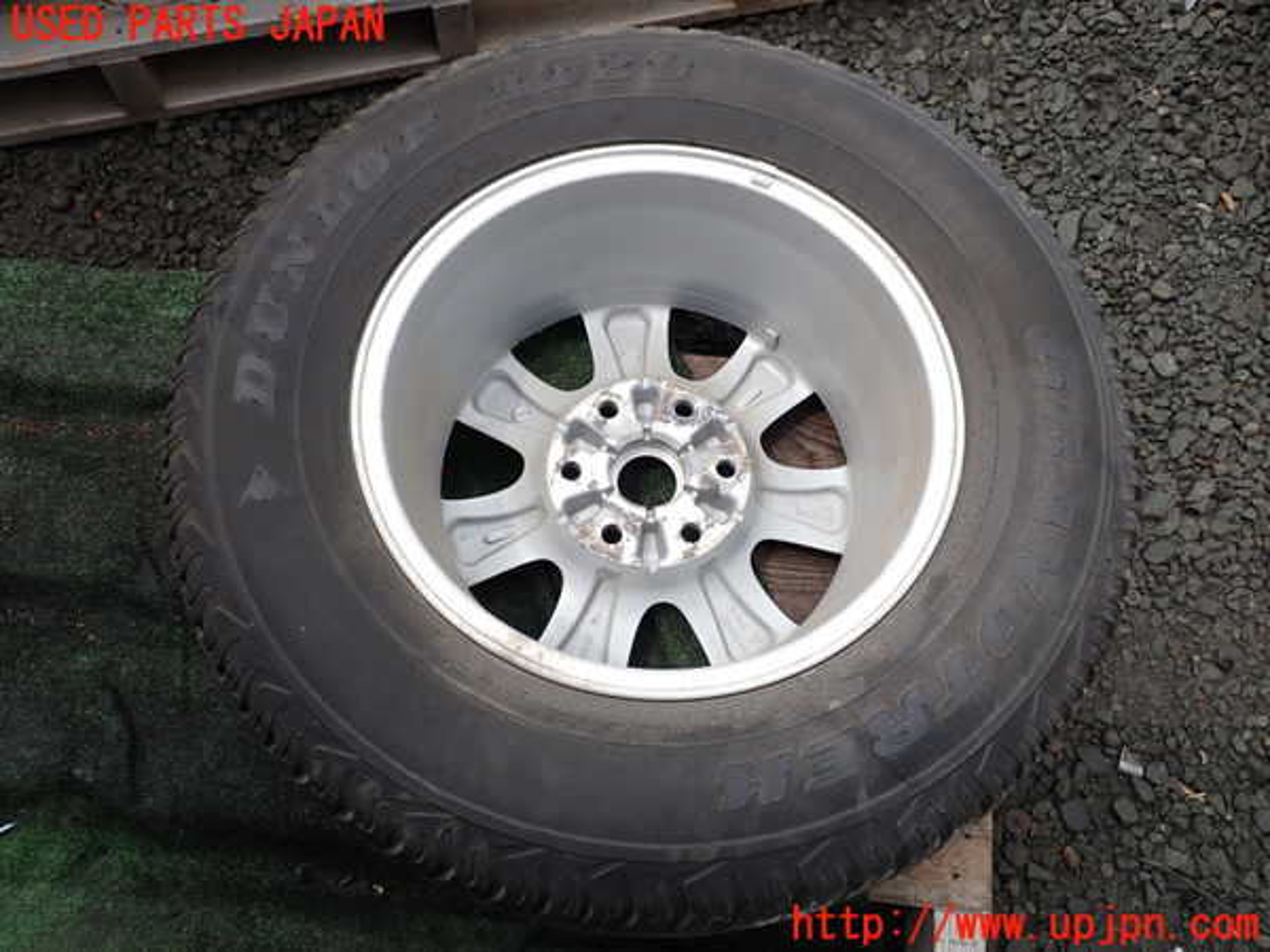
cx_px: 635
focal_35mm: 30
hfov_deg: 60.0
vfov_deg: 46.8
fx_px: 1101
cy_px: 476
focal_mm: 5.4
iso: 100
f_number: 3.2
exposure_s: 1/500
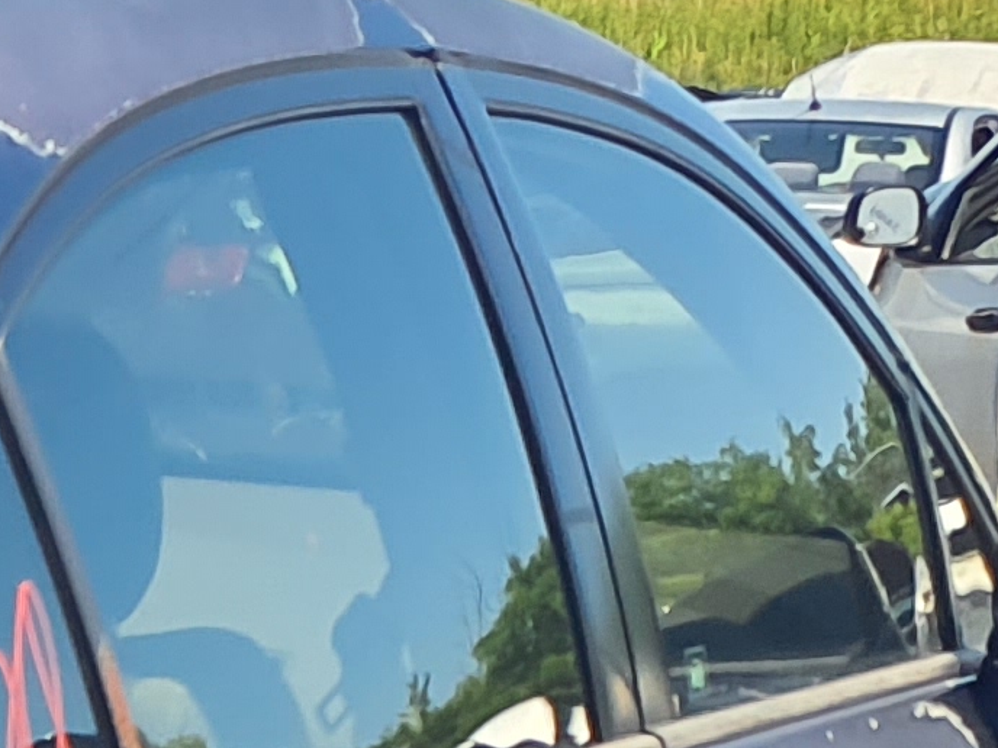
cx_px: -1150
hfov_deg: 10.9
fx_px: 4671
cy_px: 1537
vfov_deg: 8.6
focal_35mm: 162
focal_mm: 3.58
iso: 40
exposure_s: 1/862
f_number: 1.9
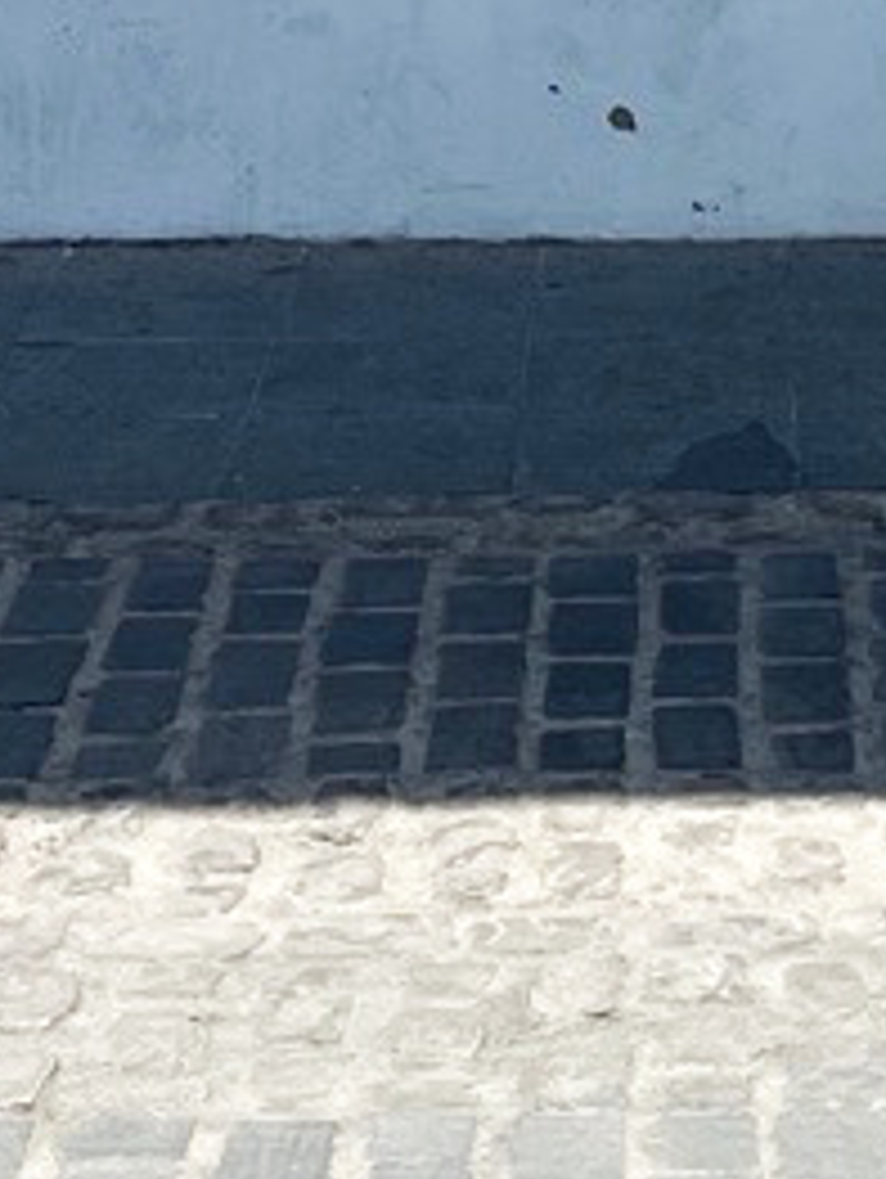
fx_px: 4327
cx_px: 765
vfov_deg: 13.1
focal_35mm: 127
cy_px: -1314
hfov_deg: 11.6
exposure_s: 1/3135
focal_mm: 5.1
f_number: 1.6
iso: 50
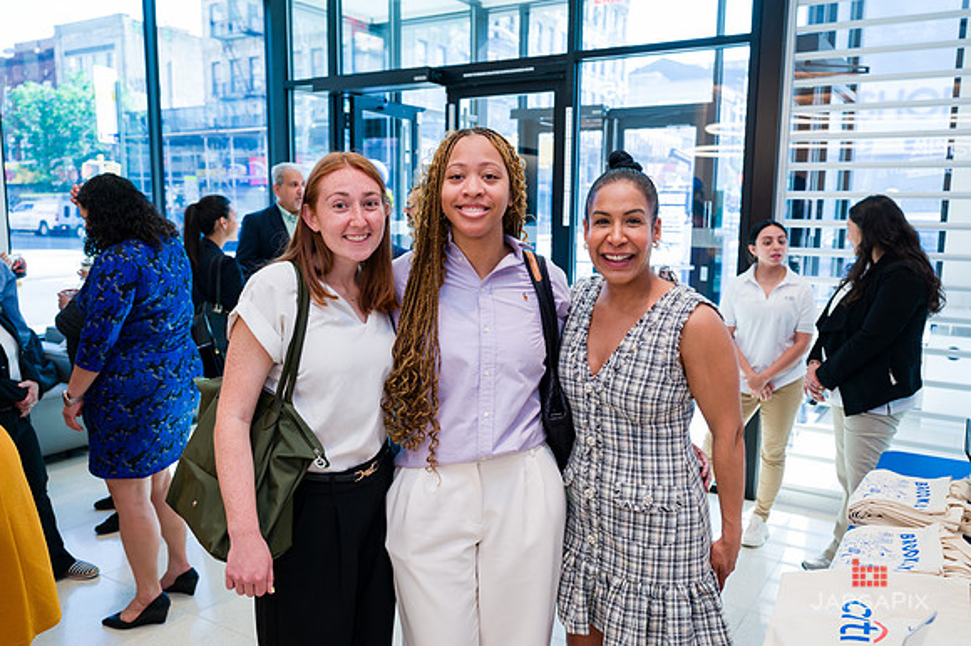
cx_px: 486
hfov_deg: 62.4
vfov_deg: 43.9
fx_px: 802
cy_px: 323
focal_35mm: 30
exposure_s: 1/200
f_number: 4
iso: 400
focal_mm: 29.5
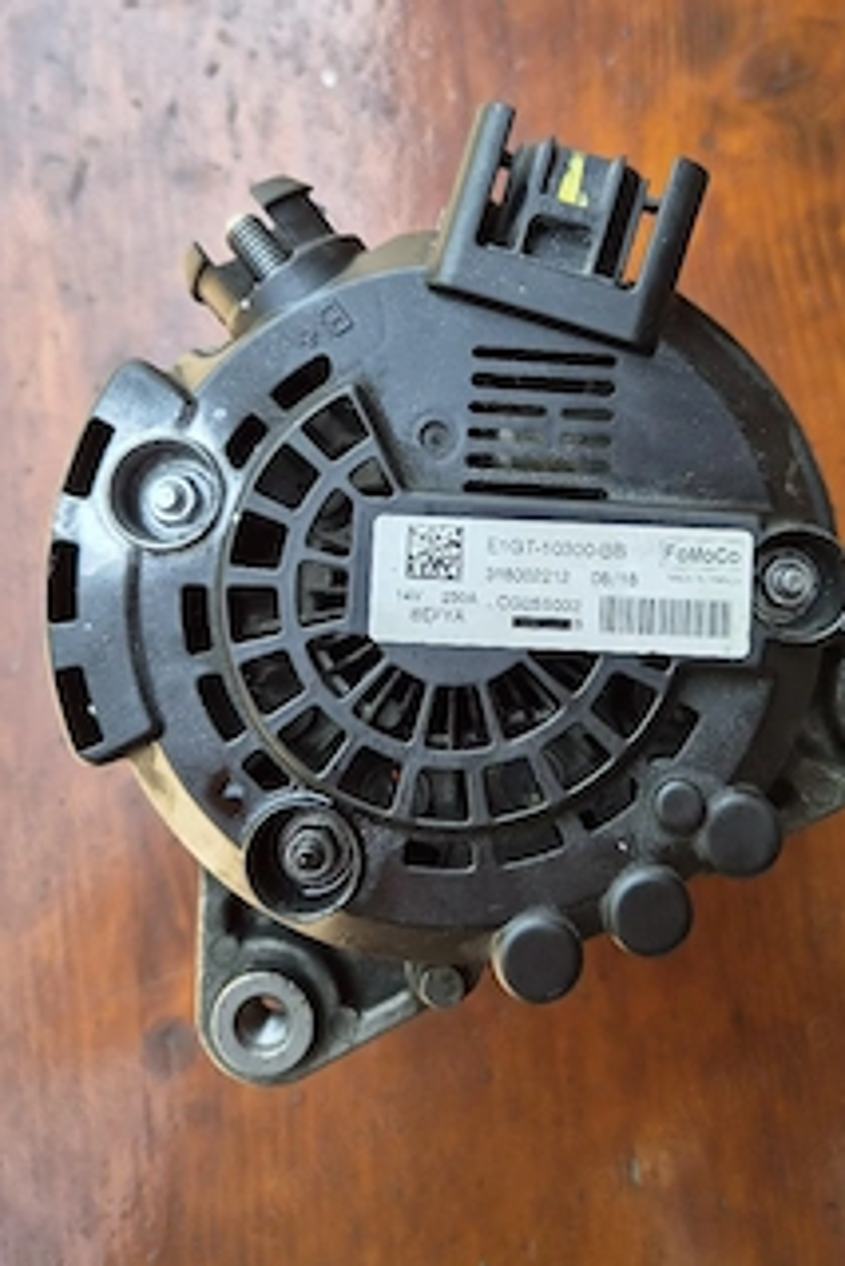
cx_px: 480
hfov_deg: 43.5
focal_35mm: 30
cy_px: 536
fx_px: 1055
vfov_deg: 61.6
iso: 64
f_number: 1.8
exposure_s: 1/182
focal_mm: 5.4
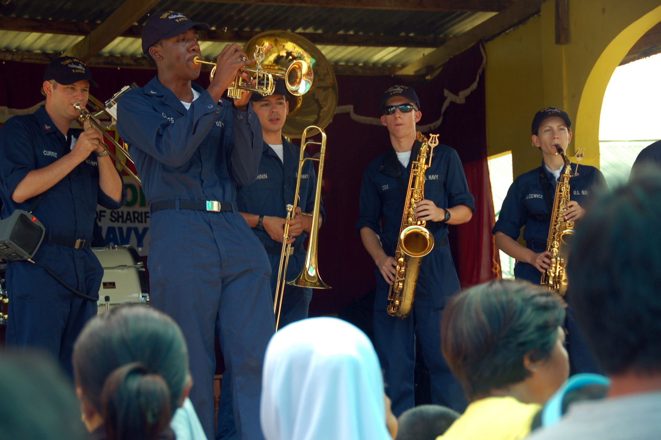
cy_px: 220
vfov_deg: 14.0
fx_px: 1789
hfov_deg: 20.9
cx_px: 330
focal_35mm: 98
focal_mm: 65
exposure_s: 1/60
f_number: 5
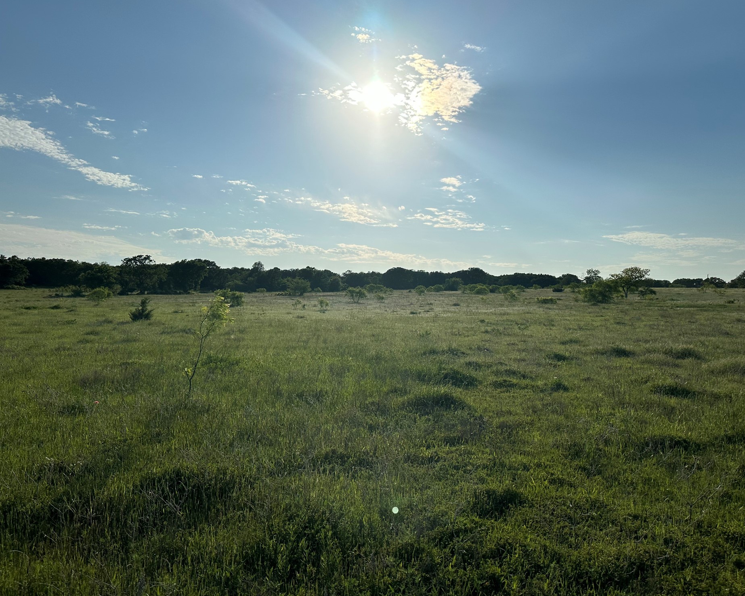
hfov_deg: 66.0
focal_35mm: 26
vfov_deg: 54.9
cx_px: 381
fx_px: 573
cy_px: 295
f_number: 1.78
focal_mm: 6.86
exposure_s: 1/18519
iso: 80
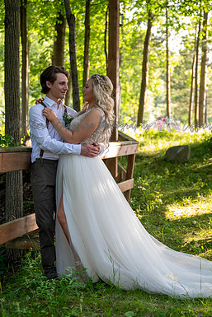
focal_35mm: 63
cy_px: 156
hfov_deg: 21.6
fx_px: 556
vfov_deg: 31.9
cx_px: 122
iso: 400
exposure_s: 1/250
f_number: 2.8
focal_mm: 54
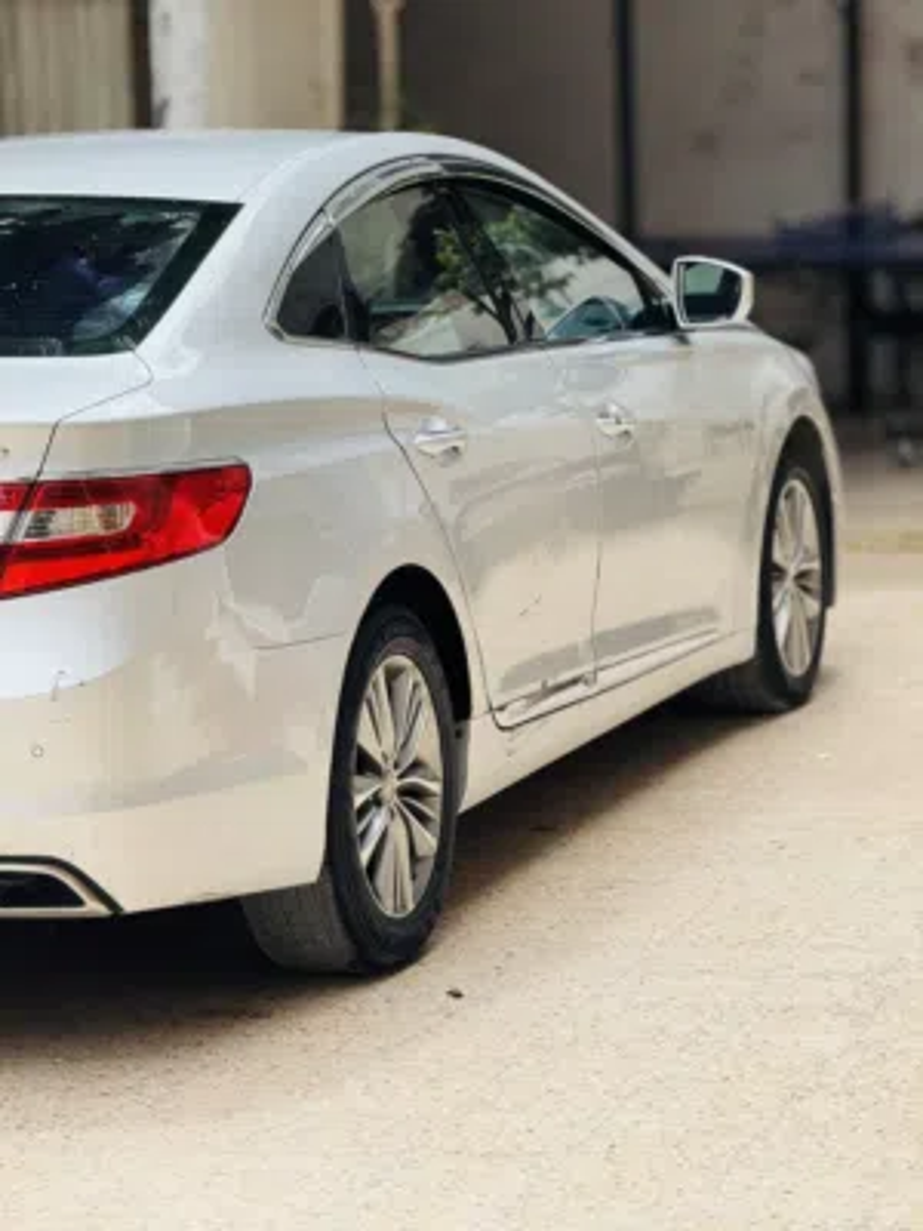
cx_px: 462
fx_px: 4266
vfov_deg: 16.4
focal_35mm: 120
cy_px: 616
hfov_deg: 12.3
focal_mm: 15.66
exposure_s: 1/605
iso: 50
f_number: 2.8
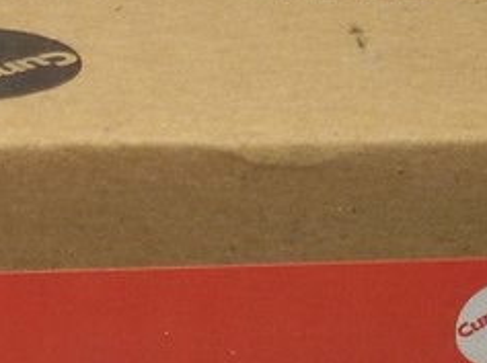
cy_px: 511
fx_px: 1840
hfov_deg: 14.7
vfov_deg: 10.9
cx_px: -64
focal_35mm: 131
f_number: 2.4
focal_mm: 2.93
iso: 40
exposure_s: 1/100
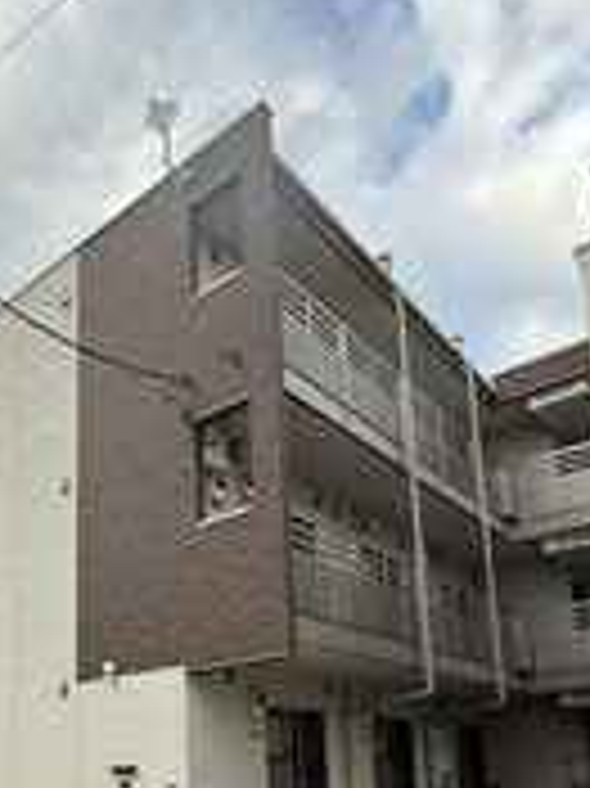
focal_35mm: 32
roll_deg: +2.1
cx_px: 203
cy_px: 657
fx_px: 728
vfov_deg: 52.3
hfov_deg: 43.6
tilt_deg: +13.6
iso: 64
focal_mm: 2.22
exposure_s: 1/304
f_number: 2.2
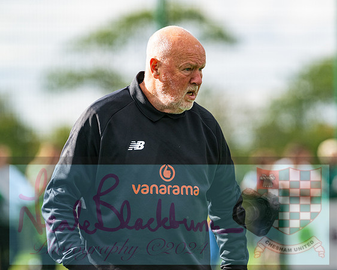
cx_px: 235
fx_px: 4696
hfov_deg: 4.1
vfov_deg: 3.3
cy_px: 113
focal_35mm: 471
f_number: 4
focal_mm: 360
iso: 400
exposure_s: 1/800
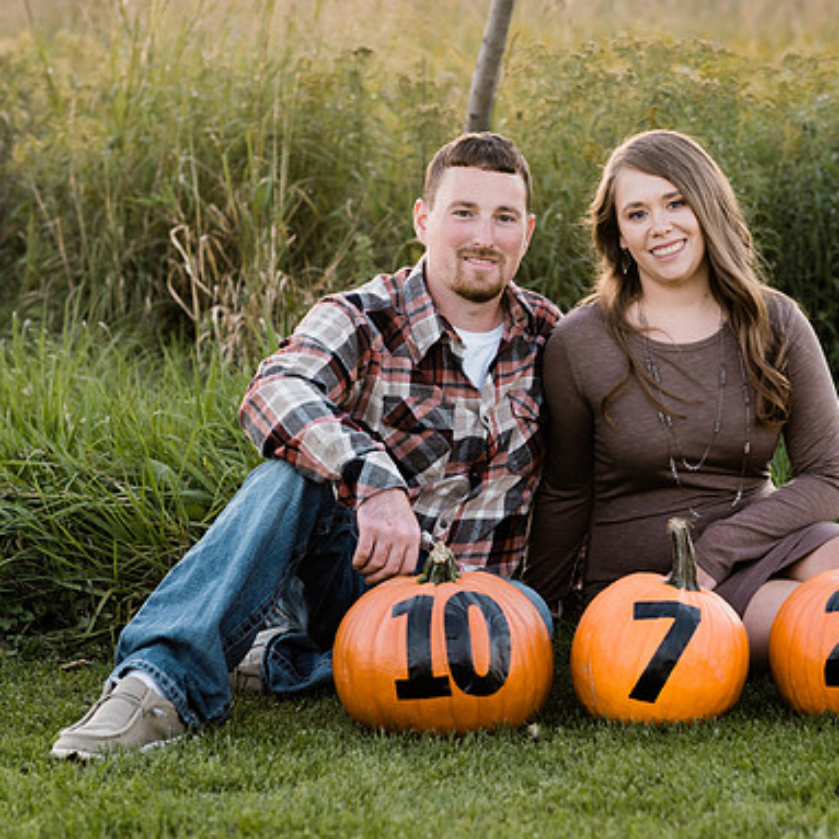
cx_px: 557
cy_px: 418
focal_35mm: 114
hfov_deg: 15.3
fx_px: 3126
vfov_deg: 15.3
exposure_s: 1/250
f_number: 4.5
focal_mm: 85
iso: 400
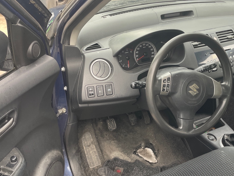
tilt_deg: -34.5
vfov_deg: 36.6
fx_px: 264
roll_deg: -2.4
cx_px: 130
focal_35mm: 39
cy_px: 110
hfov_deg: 47.8
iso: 125
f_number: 1.6
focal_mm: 4.2
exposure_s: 1/66
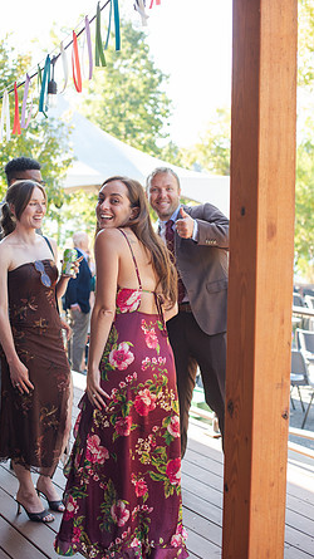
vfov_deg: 39.2
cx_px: 127
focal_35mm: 53
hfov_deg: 22.6
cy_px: 280
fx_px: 785
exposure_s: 1/400
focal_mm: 50
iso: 560
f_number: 3.5
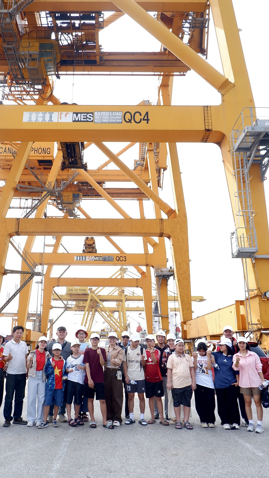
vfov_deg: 74.0
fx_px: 317
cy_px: 246
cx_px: 112
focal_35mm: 25
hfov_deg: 45.8
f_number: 8
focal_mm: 15
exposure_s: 1/140
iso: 200
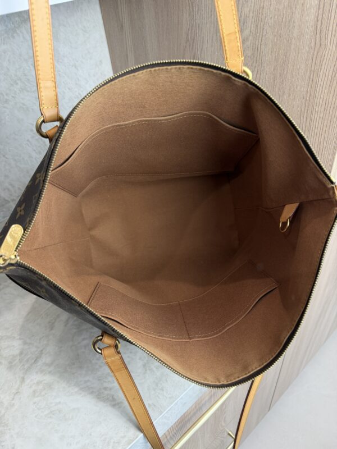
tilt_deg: -41.2
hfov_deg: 56.8
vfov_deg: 71.6
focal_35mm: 24
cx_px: 168
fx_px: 312
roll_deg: +6.5
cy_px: 224
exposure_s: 1/60
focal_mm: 6.76
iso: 125
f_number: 1.78
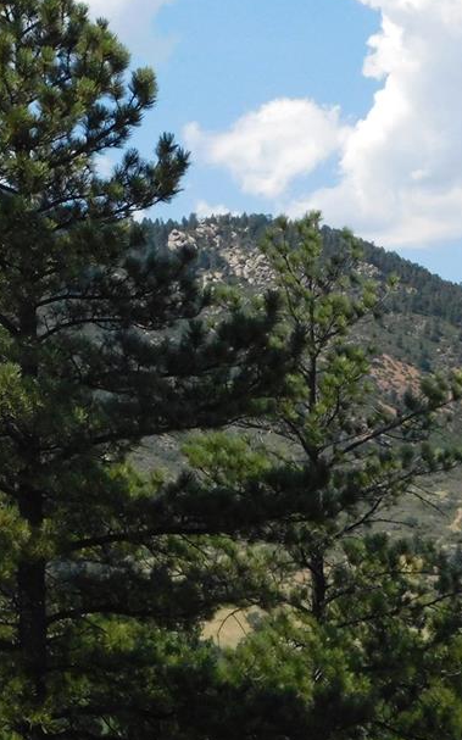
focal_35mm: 127
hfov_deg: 10.2
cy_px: 276
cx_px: -7
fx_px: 2560
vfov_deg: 16.4
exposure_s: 1/1250
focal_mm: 12.6
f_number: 8.6
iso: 800
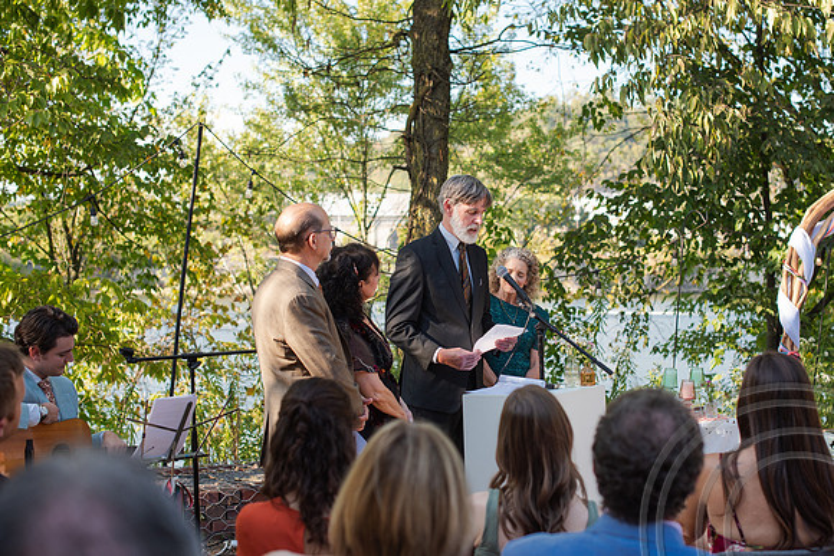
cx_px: 470
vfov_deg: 23.7
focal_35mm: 57
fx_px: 1324
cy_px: 265
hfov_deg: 34.9
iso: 450
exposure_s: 1/1250
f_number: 3.5
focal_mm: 50
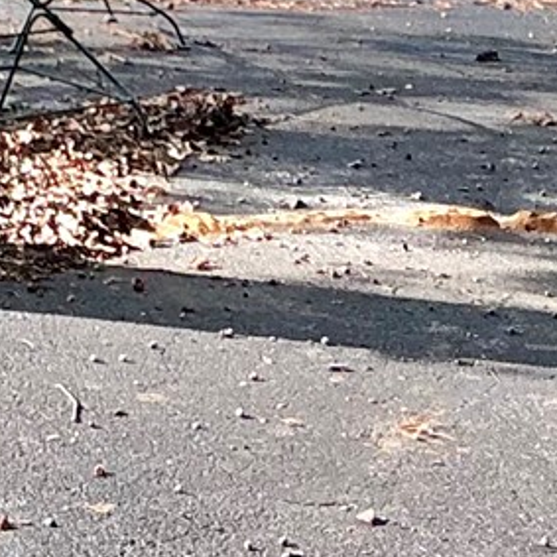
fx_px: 3168
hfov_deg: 9.9
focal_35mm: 174
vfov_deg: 9.8
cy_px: -226
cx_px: -167
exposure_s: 1/435
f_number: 1.8
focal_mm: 3
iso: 25
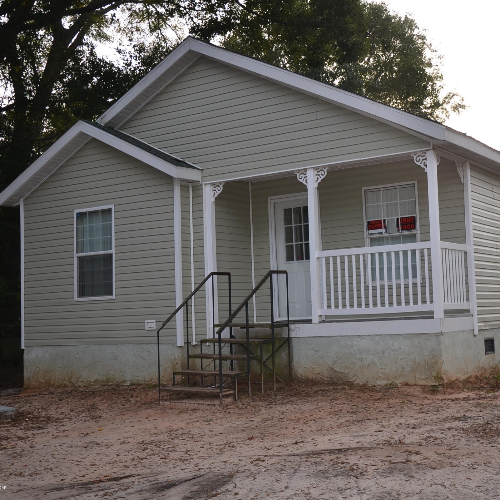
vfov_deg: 36.1
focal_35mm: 47
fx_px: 768
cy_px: 249
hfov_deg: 35.4
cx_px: 367
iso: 180
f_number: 4
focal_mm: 24
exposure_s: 1/250
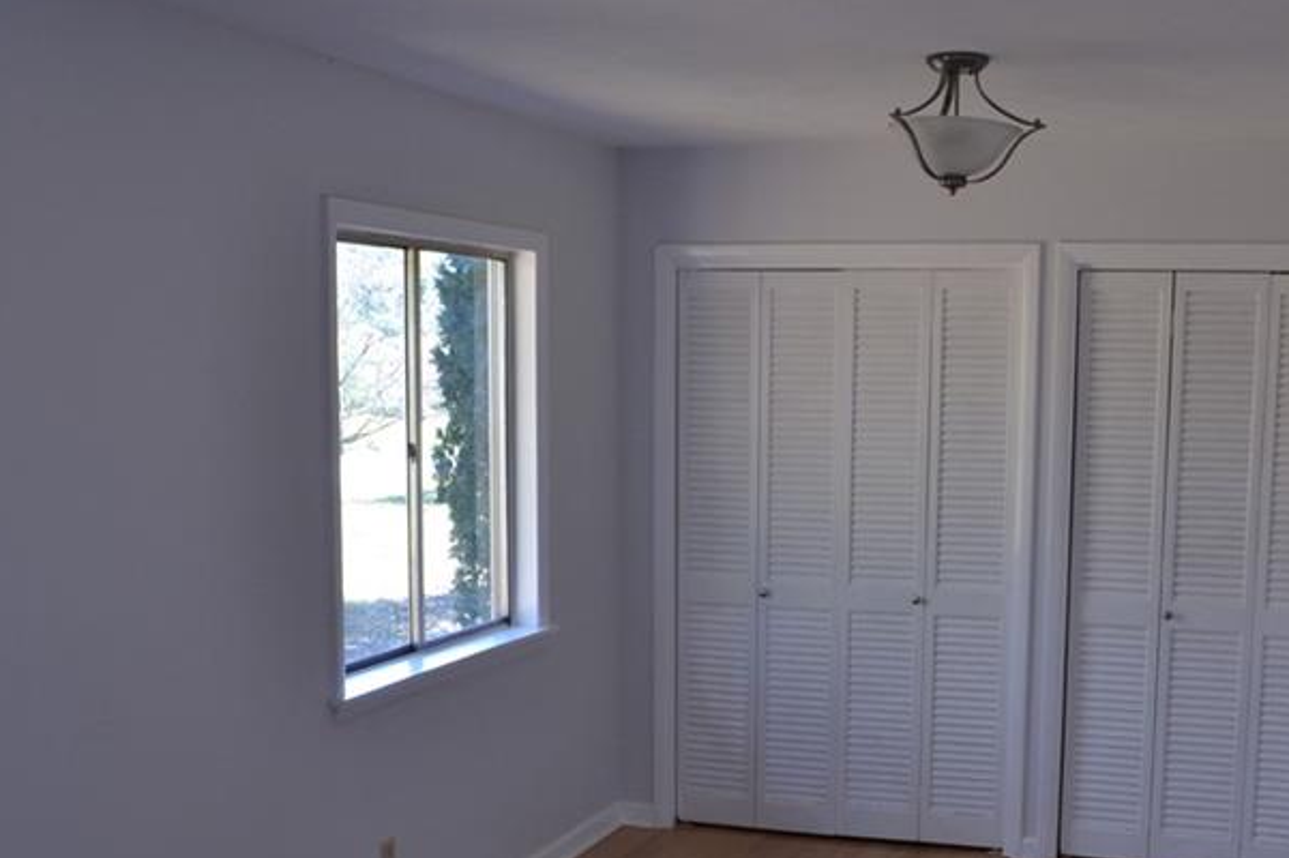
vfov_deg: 28.8
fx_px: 1646
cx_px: 800
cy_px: 641
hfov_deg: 42.5
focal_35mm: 46
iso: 400
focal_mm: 18
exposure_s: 1/60
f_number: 5.6
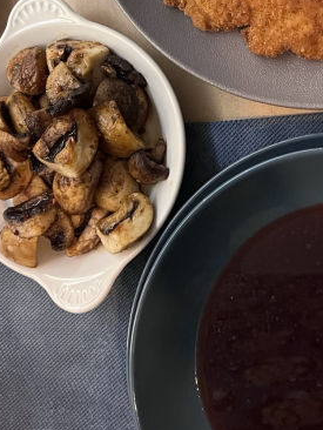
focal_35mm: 64
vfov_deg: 29.7
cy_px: 99
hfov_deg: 22.6
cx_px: 270
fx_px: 795
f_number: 1.6
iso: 640
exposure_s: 1/26
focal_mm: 5.1
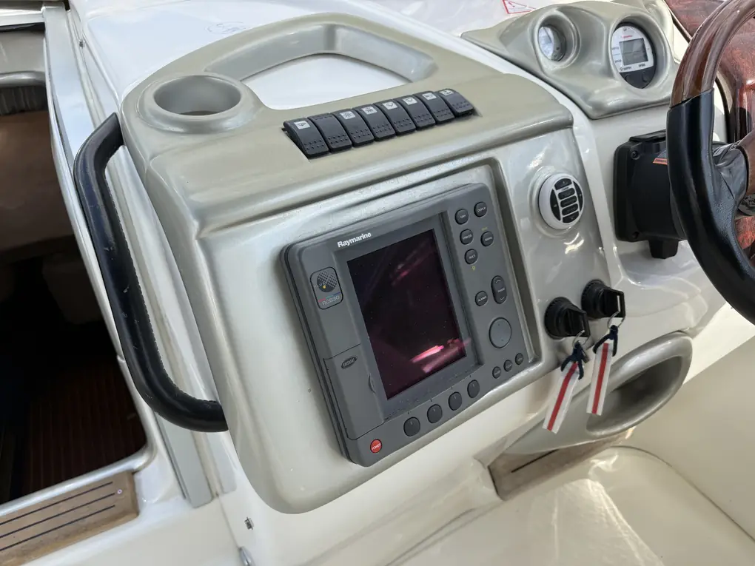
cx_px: 378
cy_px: 283
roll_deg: -0.6
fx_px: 523
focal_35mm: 24
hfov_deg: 71.6
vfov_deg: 56.8
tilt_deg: -38.0
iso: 80
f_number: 1.78
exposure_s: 1/1585
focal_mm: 6.76
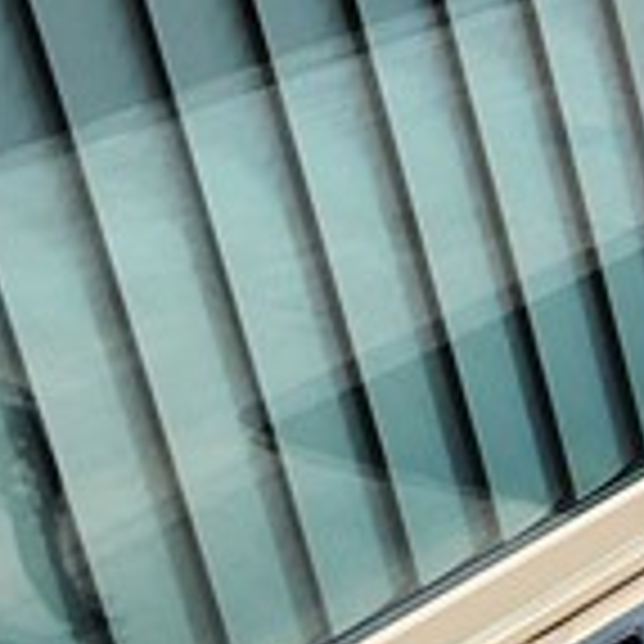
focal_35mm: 82
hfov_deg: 9.4
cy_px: -410
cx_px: 2288
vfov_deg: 18.0
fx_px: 1726
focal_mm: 2.2
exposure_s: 1/2314
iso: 50
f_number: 2.2
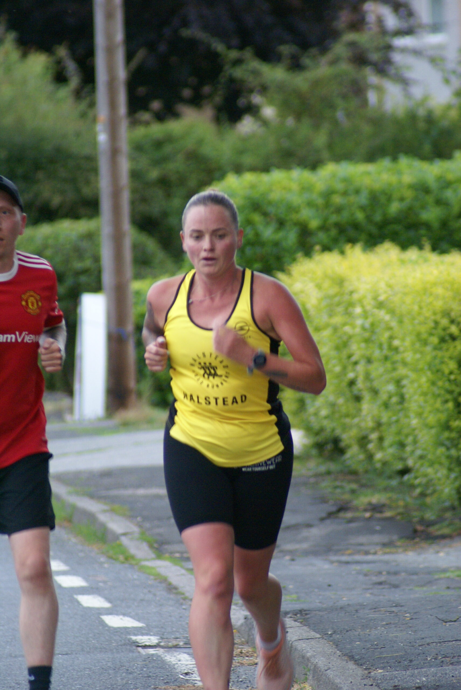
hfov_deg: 3.1
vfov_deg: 4.6
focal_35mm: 450
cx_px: 230
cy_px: 345
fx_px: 8628
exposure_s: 1/80
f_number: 5.6
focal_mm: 300
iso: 800
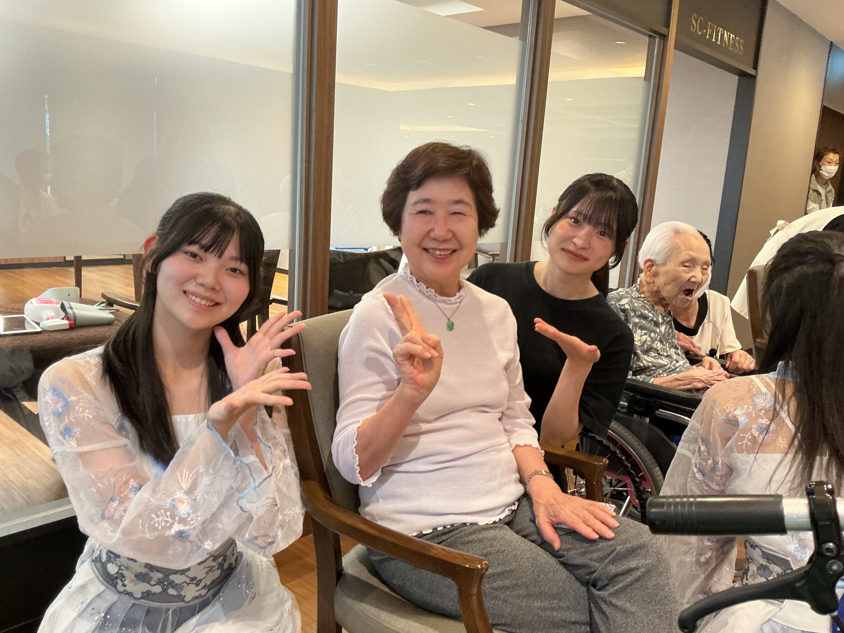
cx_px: 422
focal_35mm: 29
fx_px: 707
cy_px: 316
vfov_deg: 48.2
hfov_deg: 61.7
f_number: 1.8
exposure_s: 1/50
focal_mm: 3
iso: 160
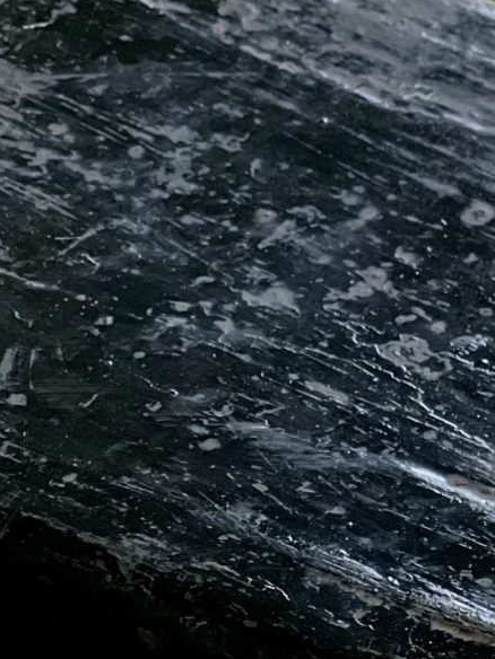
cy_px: -176
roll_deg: +4.0
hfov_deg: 5.4
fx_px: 5148
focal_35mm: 270
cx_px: 804
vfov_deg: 7.3
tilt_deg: -30.0
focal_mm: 9
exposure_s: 1/121
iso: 200
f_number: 2.8
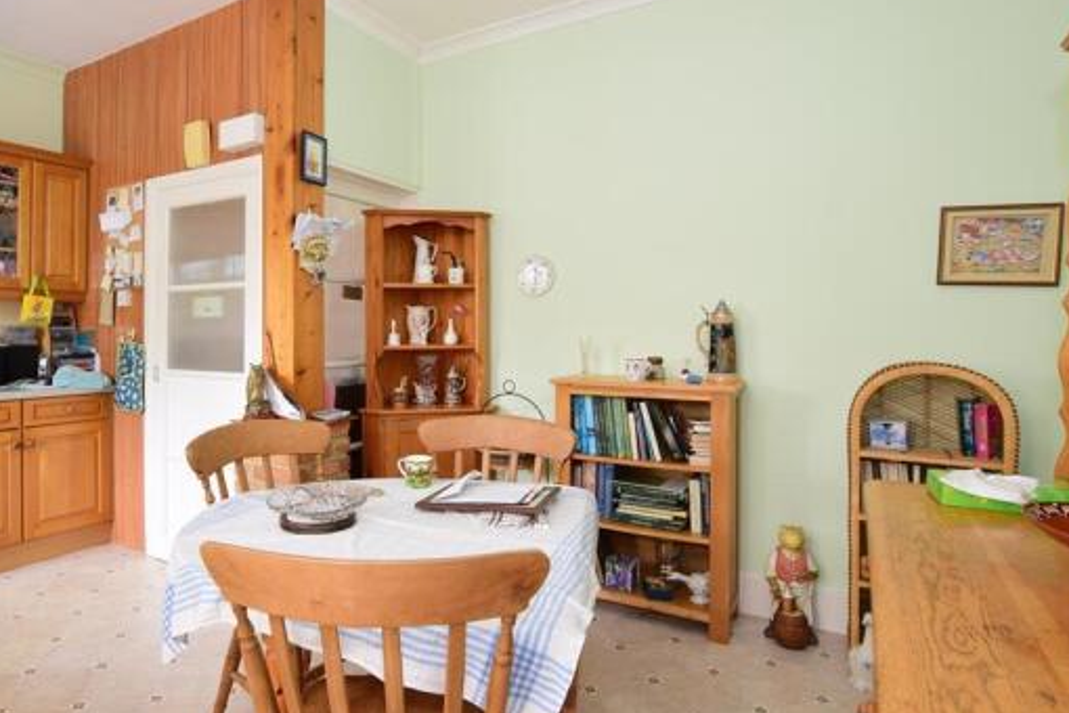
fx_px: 802
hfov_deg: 66.8
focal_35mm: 27
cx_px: 434
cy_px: 324
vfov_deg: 47.9
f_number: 9
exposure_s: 1/2.5
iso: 400
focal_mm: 14
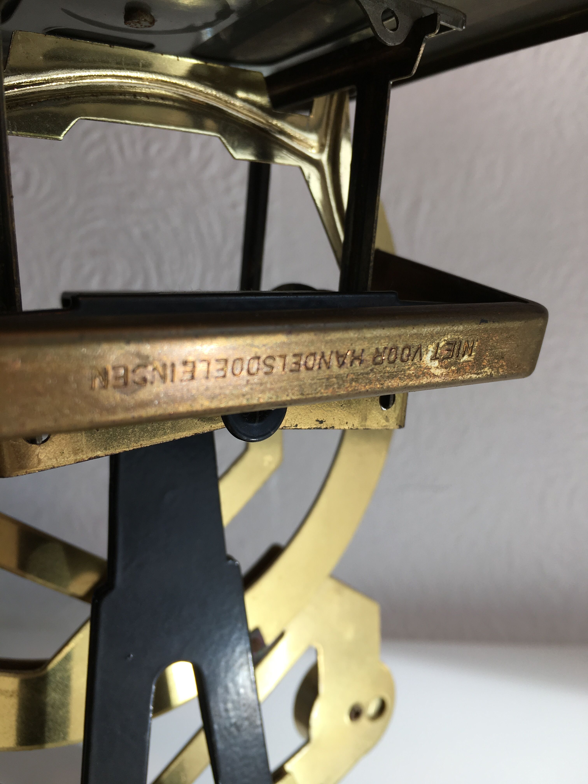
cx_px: 294
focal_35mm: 29
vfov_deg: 61.7
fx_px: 657
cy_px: 392
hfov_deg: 48.2
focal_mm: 4.15
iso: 25
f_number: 2.2
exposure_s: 1/115
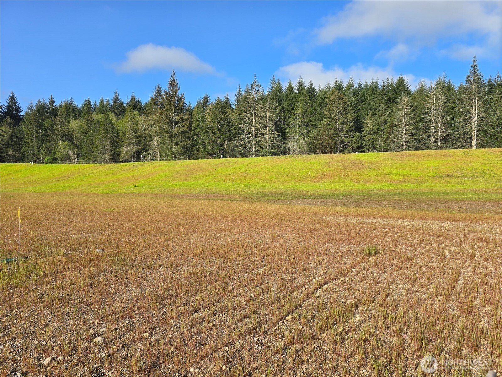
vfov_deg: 58.9
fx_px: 334
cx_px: 251
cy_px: 188
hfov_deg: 73.9
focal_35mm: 23
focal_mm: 6.3
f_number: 1.7
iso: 12
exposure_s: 1/554
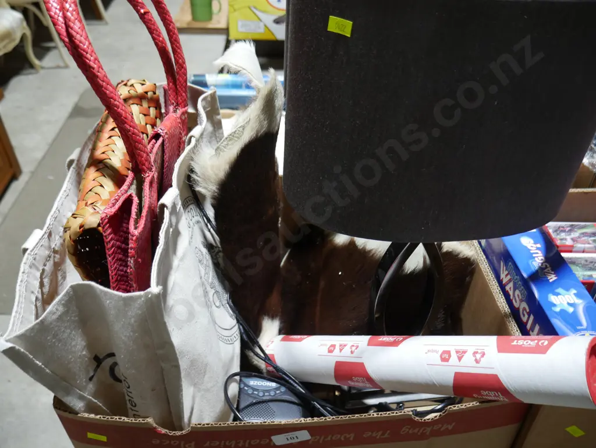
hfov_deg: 59.9
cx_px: 298
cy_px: 224
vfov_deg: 46.8
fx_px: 517
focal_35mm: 30
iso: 320
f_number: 3.6
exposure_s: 1/60
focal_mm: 15
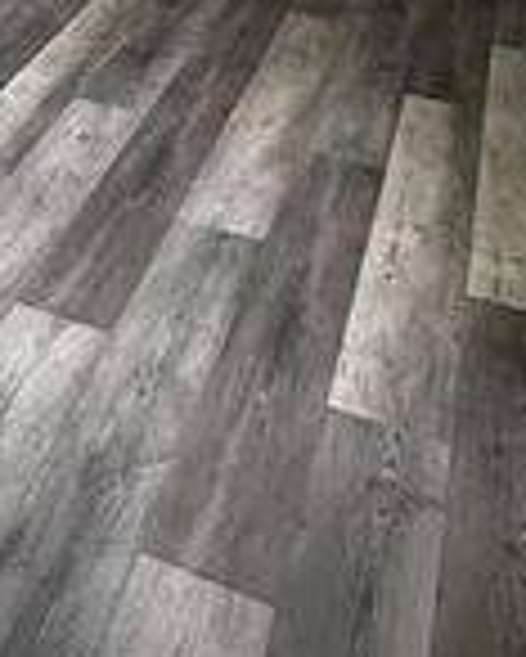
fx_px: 1166
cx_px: -90
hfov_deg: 23.4
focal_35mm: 60
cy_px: -184
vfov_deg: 26.8
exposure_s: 1/40
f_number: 2.2
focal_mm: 2.22
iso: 1000
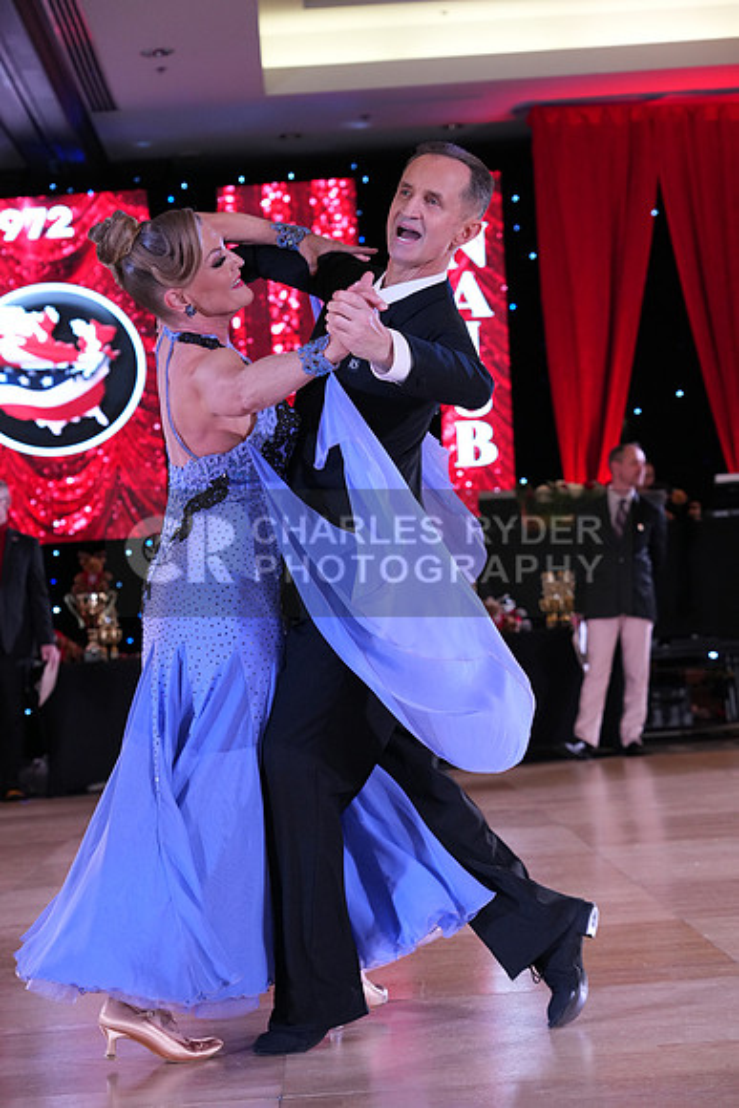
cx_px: 370
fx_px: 2277
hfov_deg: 18.4
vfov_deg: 27.3
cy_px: 554
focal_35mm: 74
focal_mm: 74
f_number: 5
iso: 2500
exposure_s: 1/250
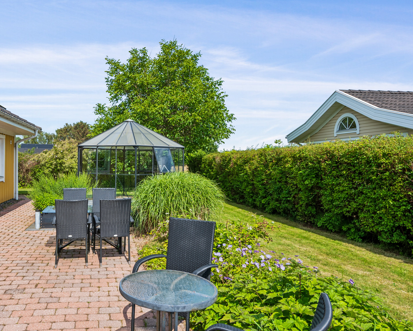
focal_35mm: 27
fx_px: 330
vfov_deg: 52.7
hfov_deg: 61.6
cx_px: 121
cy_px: 202
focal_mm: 18
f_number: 13
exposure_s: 1/125
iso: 140
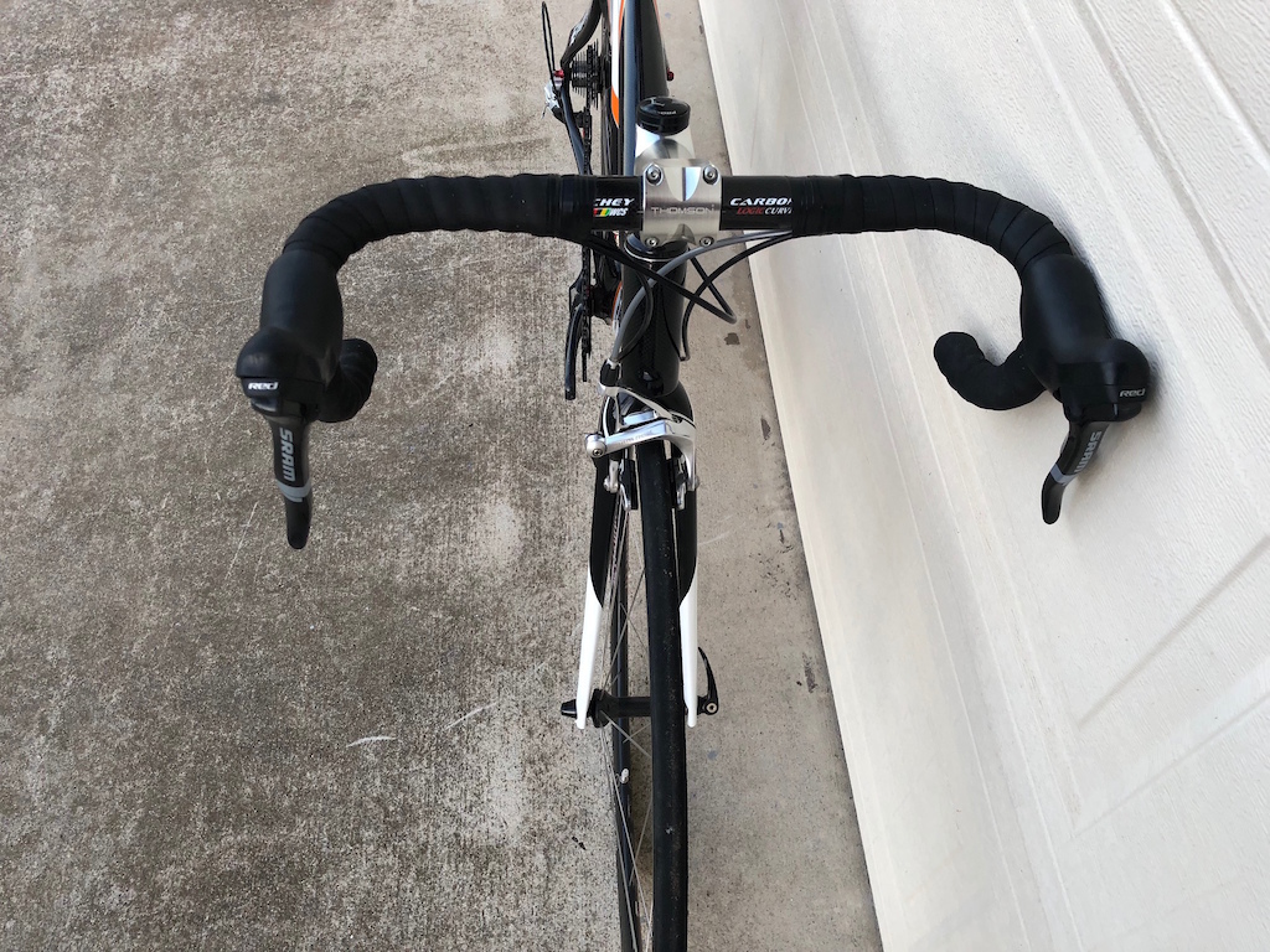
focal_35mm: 28
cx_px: 635
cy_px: 476
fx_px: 1027
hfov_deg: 63.4
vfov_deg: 49.7
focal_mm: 4
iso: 64
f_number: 1.8
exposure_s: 1/120
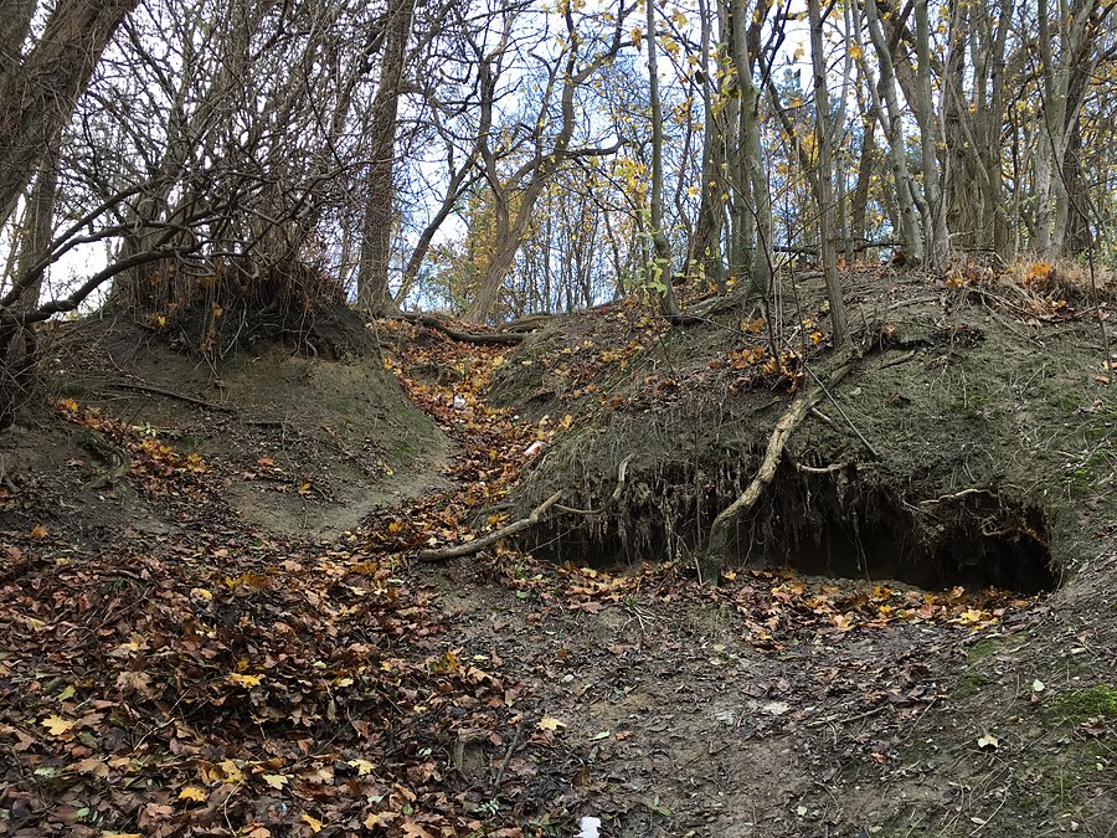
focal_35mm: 29
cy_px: 419
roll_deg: -0.1
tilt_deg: +18.7
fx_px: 936
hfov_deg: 61.7
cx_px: 558
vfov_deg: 48.2
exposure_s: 1/100
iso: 32
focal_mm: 4.15
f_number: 2.2
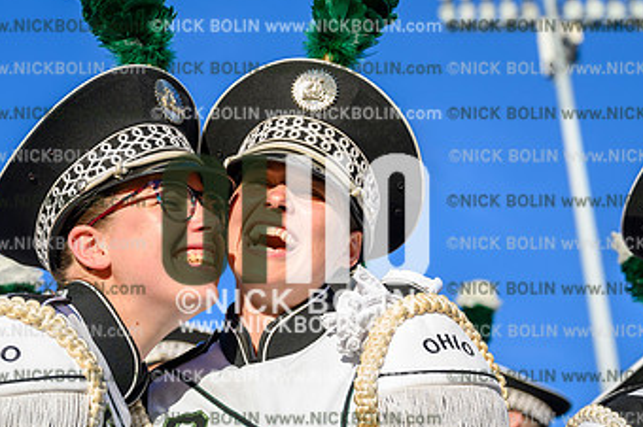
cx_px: 295
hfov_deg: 23.4
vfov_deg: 15.7
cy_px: 244
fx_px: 1552
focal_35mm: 87
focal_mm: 51
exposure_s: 1/640
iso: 125
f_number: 4
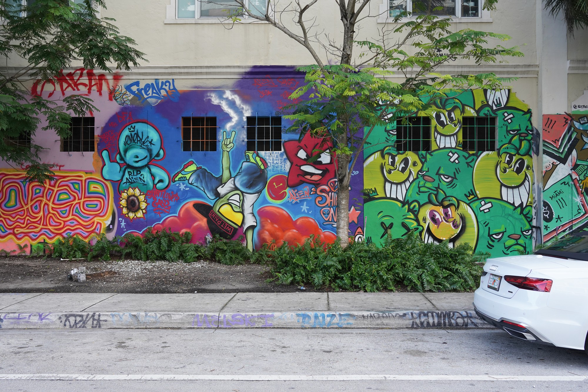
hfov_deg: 58.7
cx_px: 294
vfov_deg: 41.1
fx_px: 523
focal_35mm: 32
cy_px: 196
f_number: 10
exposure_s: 1/100
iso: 800
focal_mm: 32
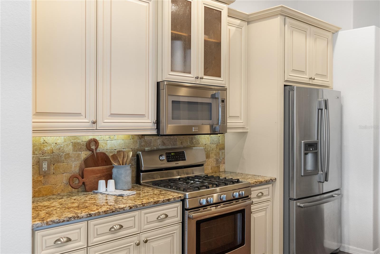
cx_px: 190
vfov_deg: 37.9
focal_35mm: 35
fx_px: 370
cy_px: 127
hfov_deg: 54.4
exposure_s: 1/350
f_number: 2.8
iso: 1250
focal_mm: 35
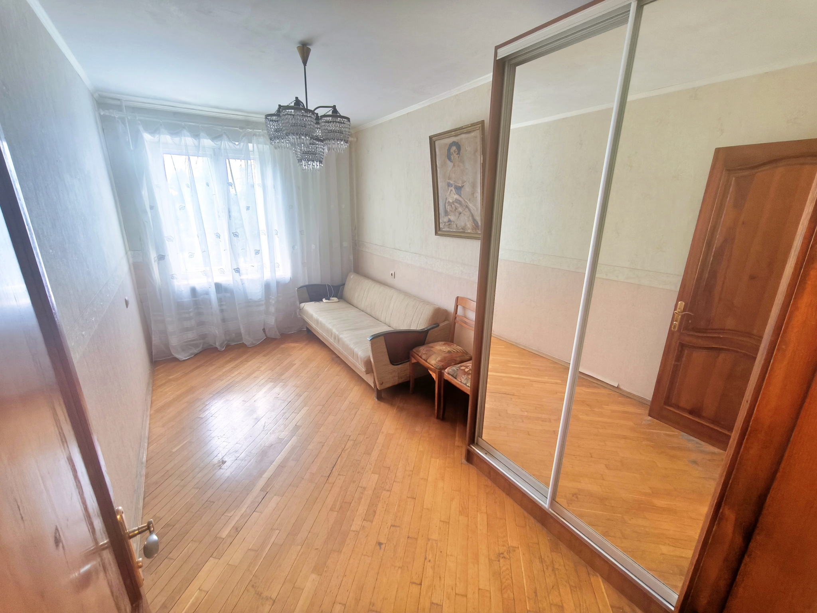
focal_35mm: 15
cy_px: 306
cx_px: 408
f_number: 2.2
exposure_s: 1/33.3
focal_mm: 1.91
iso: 500
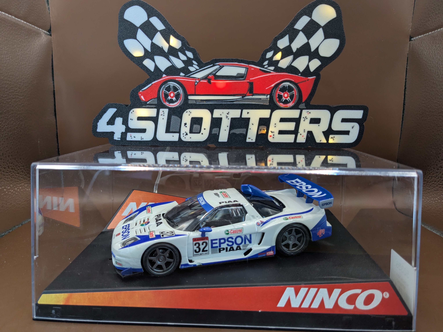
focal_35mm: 27
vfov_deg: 51.4
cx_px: 222
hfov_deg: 65.3
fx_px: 346
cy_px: 166
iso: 80
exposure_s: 1/25
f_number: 1.73
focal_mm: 4.38
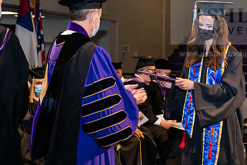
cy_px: 66
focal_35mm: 82
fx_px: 563
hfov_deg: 24.7
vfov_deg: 16.7
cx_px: 154
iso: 1600
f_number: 6.3
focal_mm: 62
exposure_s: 1/200
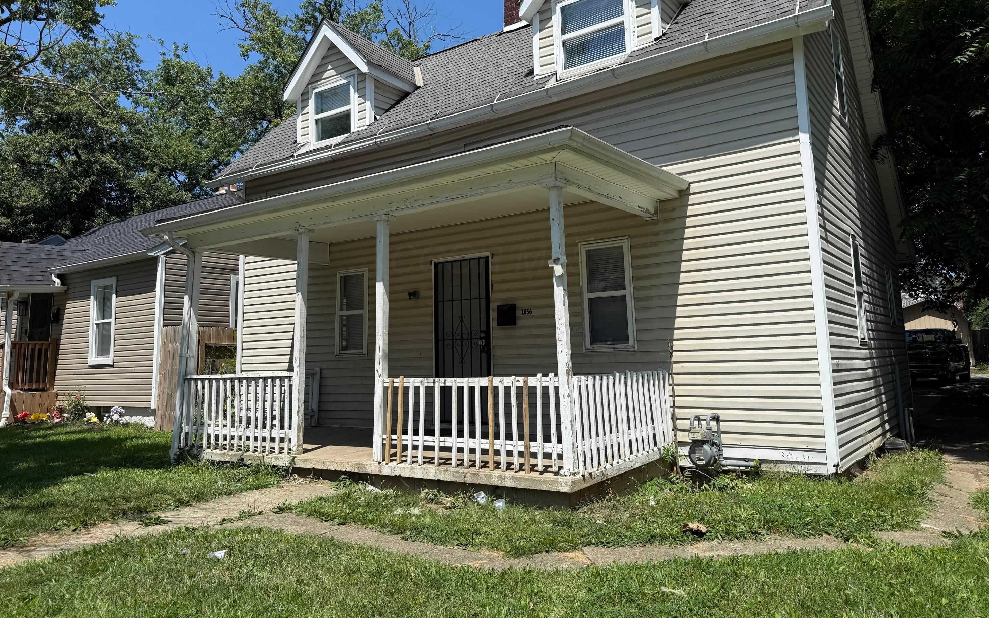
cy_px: 259
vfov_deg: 47.4
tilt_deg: +8.5
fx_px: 701
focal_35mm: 26
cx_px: 493
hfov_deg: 70.4
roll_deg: +2.1
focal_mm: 6.76
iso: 80
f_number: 1.78
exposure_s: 1/4673
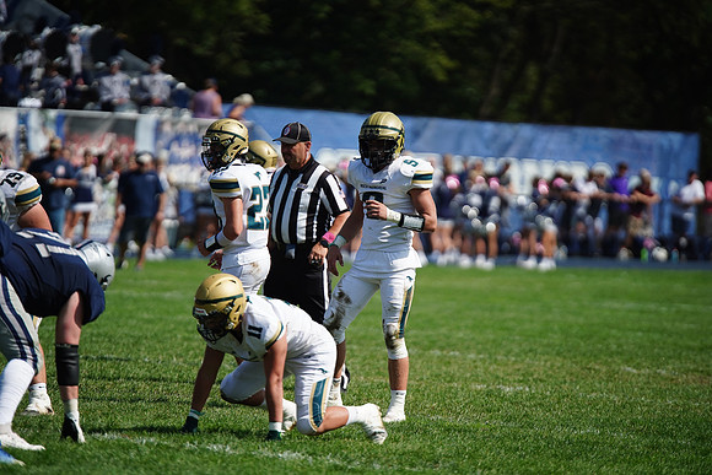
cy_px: 238
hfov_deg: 6.9
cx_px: 356
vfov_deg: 4.6
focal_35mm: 300
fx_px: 5934
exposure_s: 1/6400
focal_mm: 300
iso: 400
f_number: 2.8
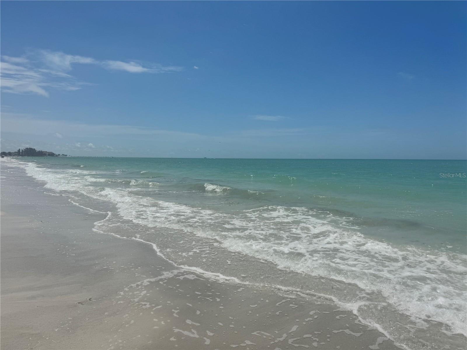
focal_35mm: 24
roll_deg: -1.0
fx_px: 324
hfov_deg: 71.6
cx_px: 234
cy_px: 175
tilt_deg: -4.1
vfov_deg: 56.8
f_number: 1.78
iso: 64
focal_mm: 6.76
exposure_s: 1/12346
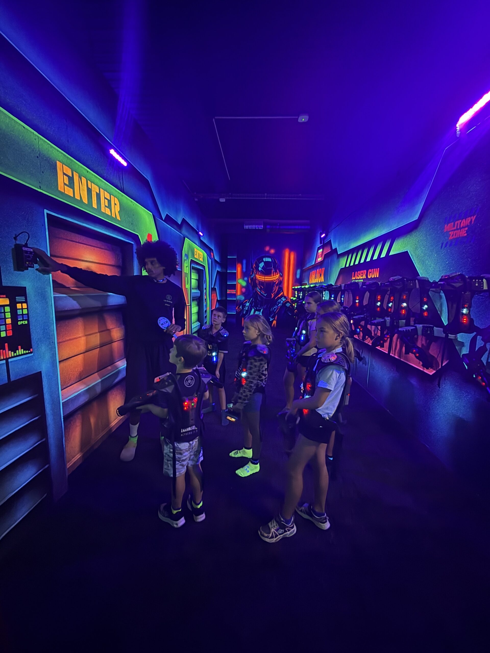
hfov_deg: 85.7
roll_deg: -1.9
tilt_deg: -7.4
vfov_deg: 102.1
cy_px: 326
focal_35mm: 14
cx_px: 245
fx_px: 264
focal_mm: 2.22
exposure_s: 1/8
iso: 800
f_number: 2.2
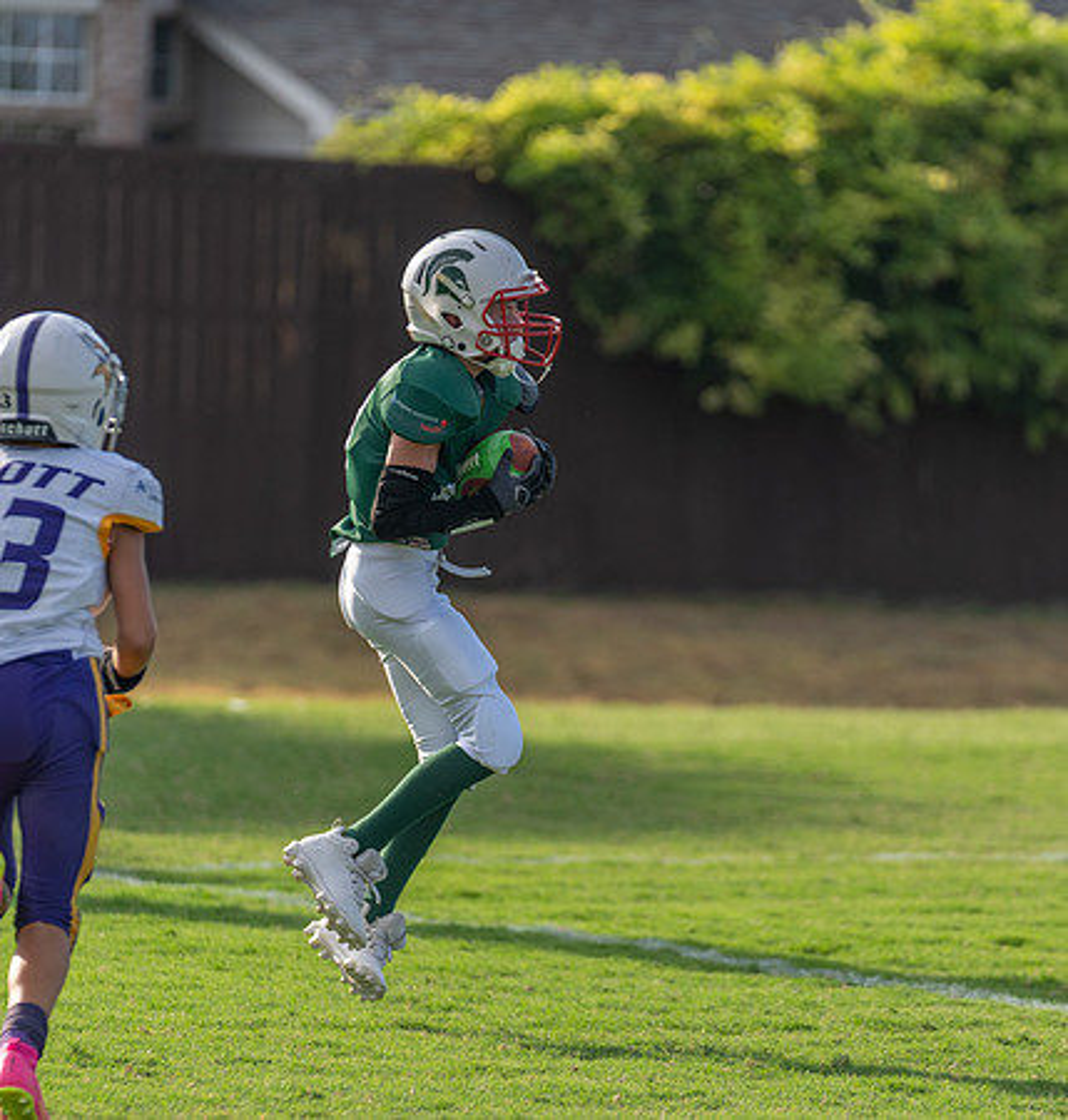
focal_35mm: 277
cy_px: 661
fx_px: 9911
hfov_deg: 6.2
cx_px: 521
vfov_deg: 6.5
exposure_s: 1/1250
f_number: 2.8
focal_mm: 178
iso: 100
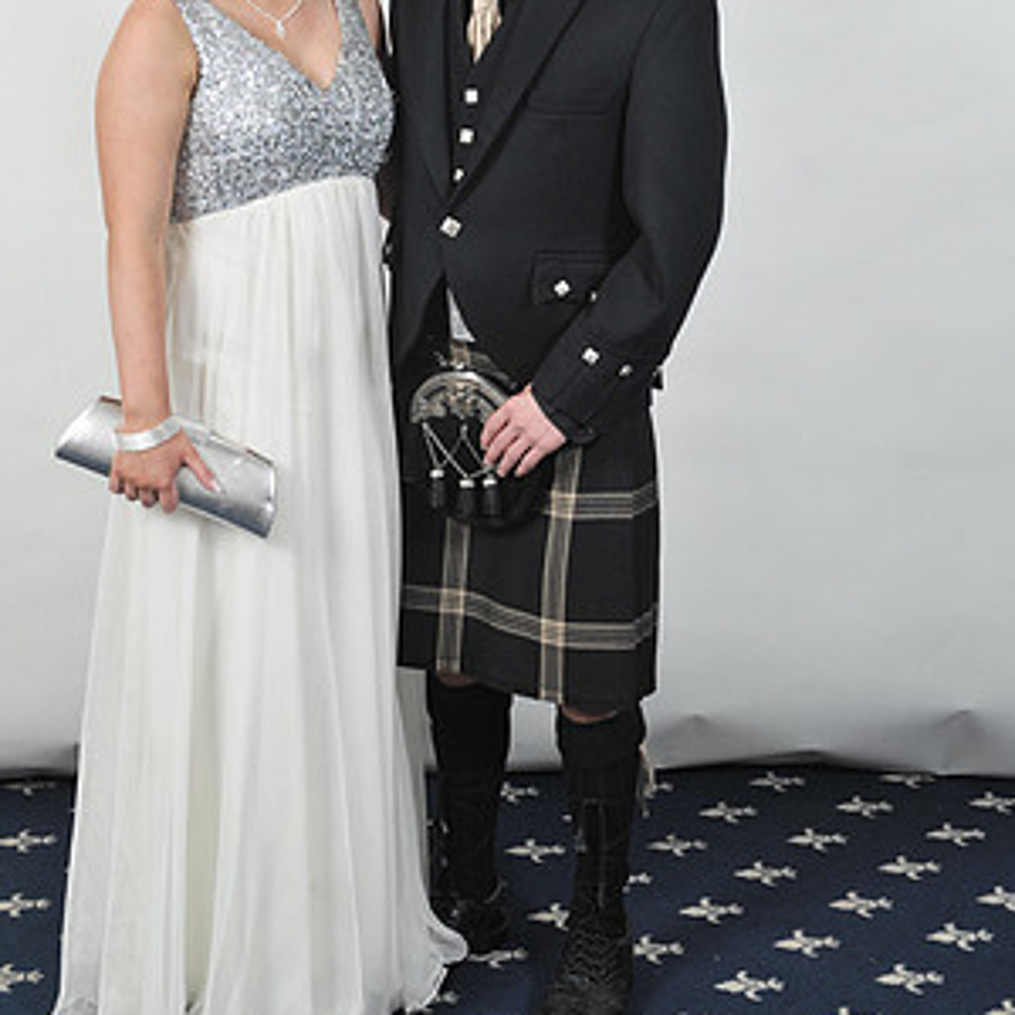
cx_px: 426
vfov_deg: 24.9
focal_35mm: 69
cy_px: 365
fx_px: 2289
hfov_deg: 25.0
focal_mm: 42
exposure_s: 1/160
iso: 1000
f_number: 7.1
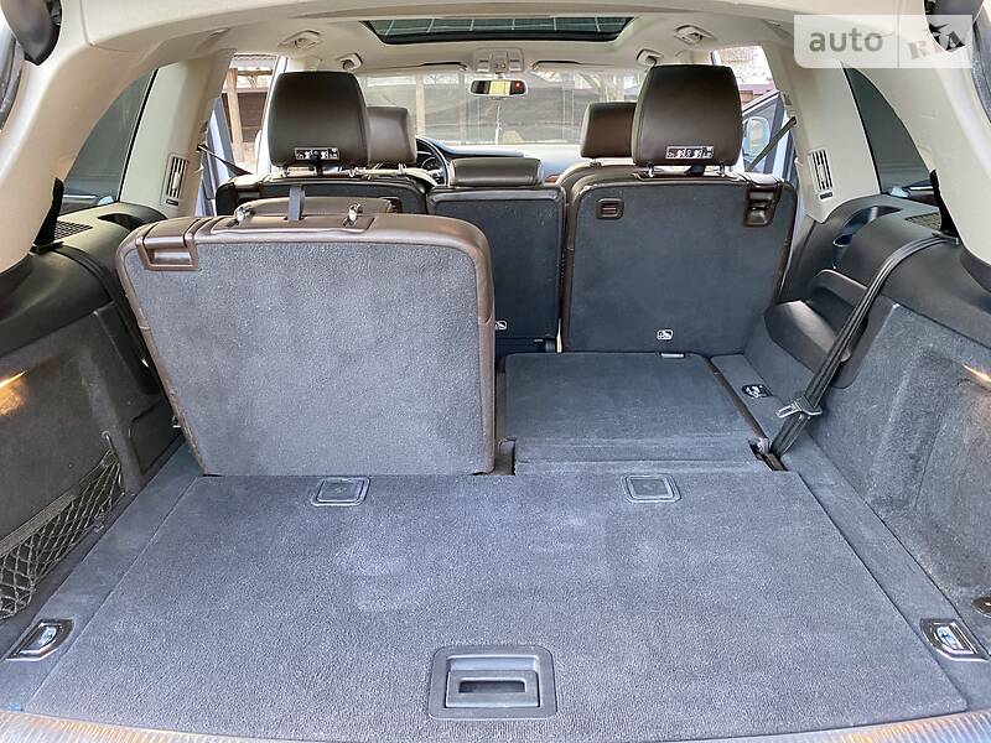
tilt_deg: -19.1
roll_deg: +1.2
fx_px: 744
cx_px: 496
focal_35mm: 26
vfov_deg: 53.1
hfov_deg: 67.3
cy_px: 372
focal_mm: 4.2
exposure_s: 1/60
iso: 250
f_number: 1.8
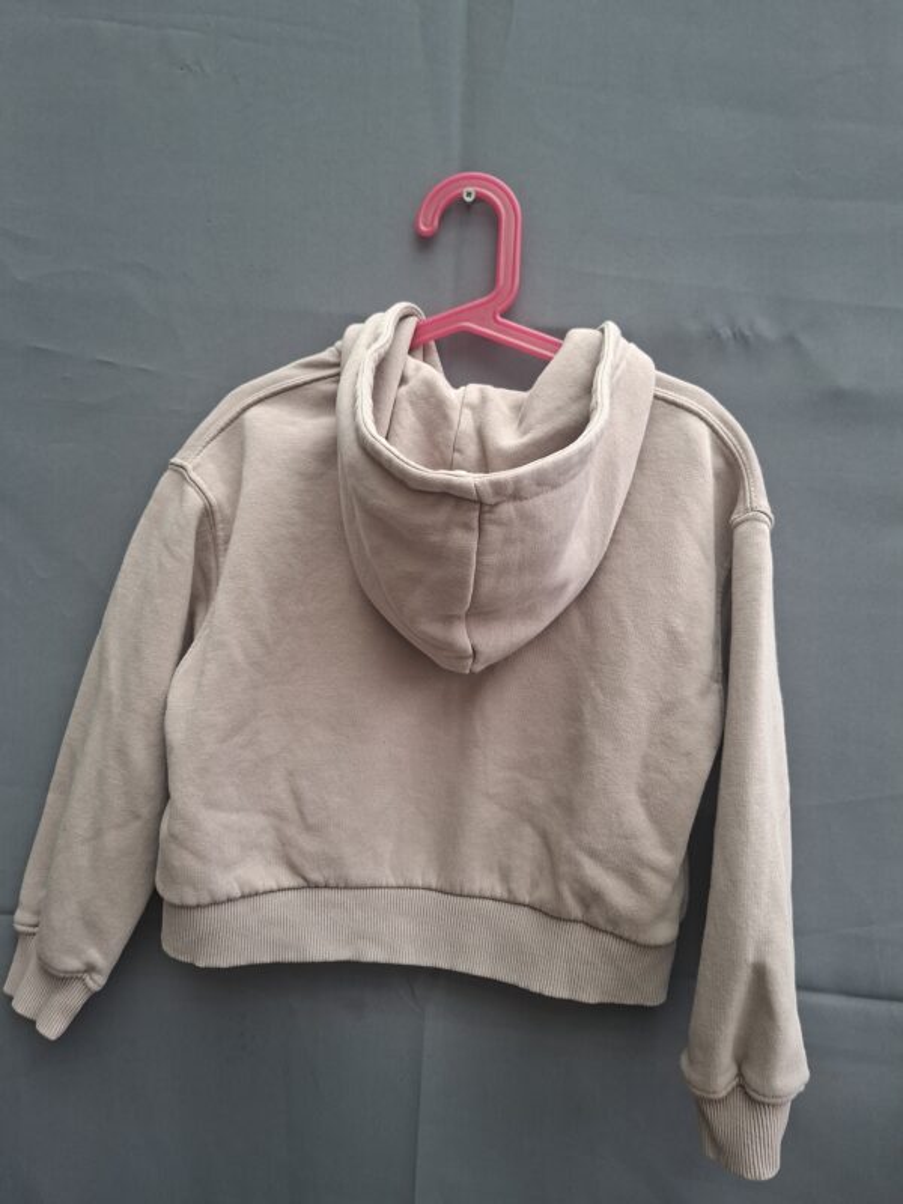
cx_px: 452
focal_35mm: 23
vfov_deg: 73.9
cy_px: 602
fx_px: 800
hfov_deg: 58.9
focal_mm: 5.54
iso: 64
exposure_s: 1/60
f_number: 1.8
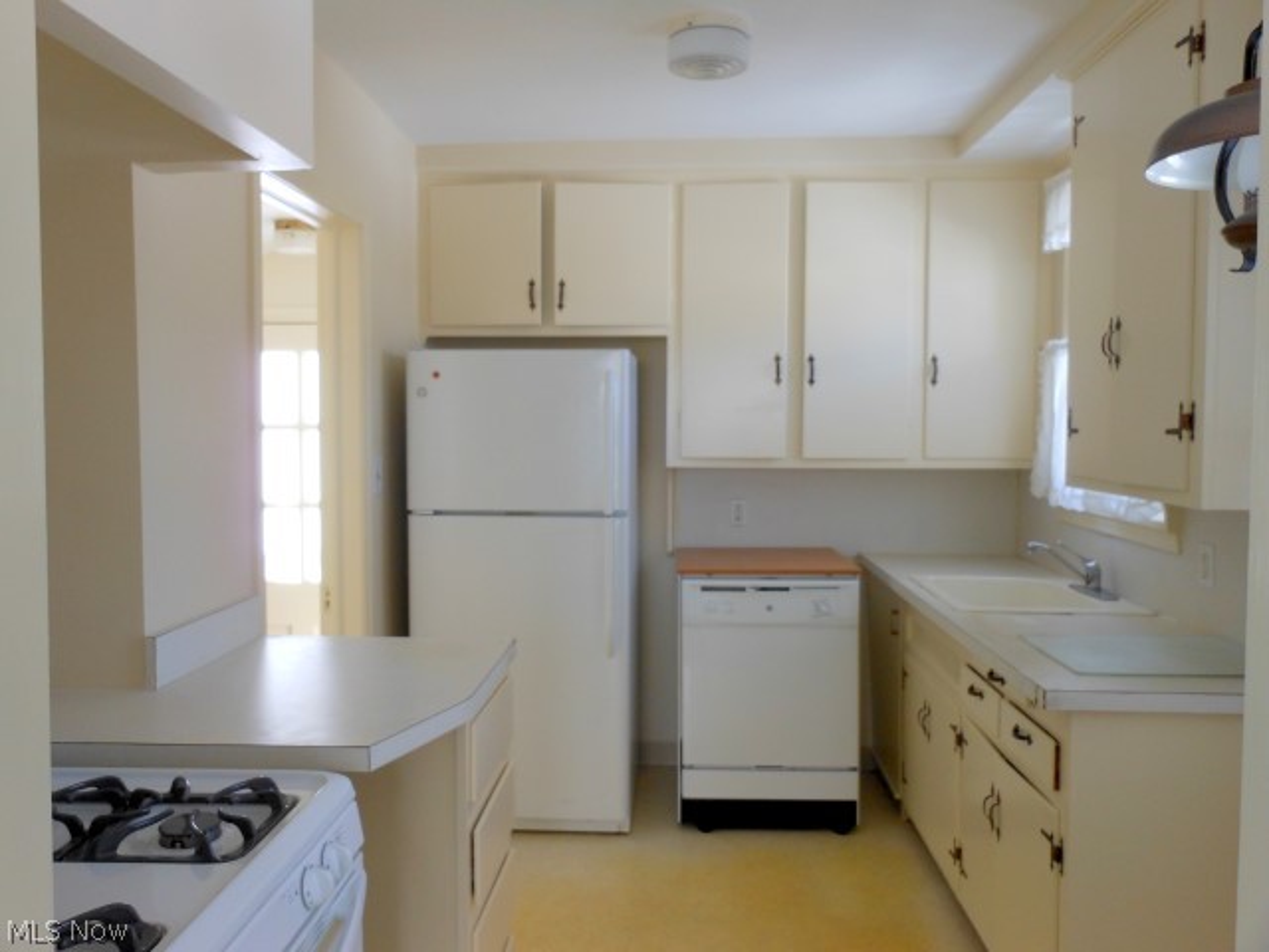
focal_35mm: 28
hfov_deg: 63.4
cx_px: 634
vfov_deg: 49.7
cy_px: 476
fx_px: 1026
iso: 160
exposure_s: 1/30
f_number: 3.7
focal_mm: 5
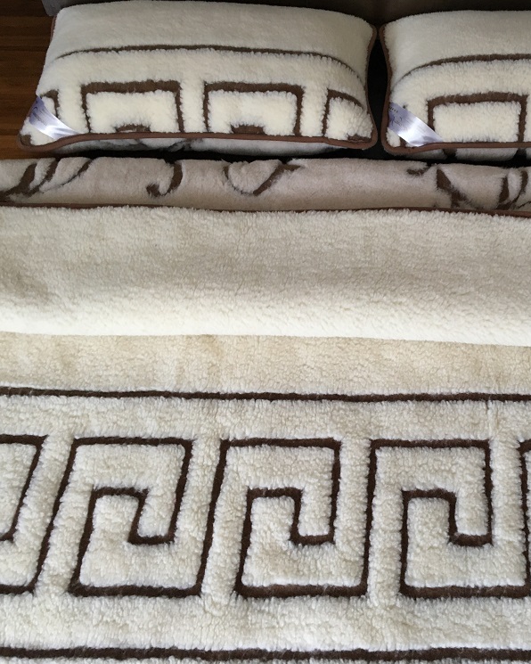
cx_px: 374
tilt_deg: -58.6
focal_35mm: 38
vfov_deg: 47.9
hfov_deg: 38.5
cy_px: 333
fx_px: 746
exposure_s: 1/33
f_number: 2.2
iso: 125
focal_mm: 4.15
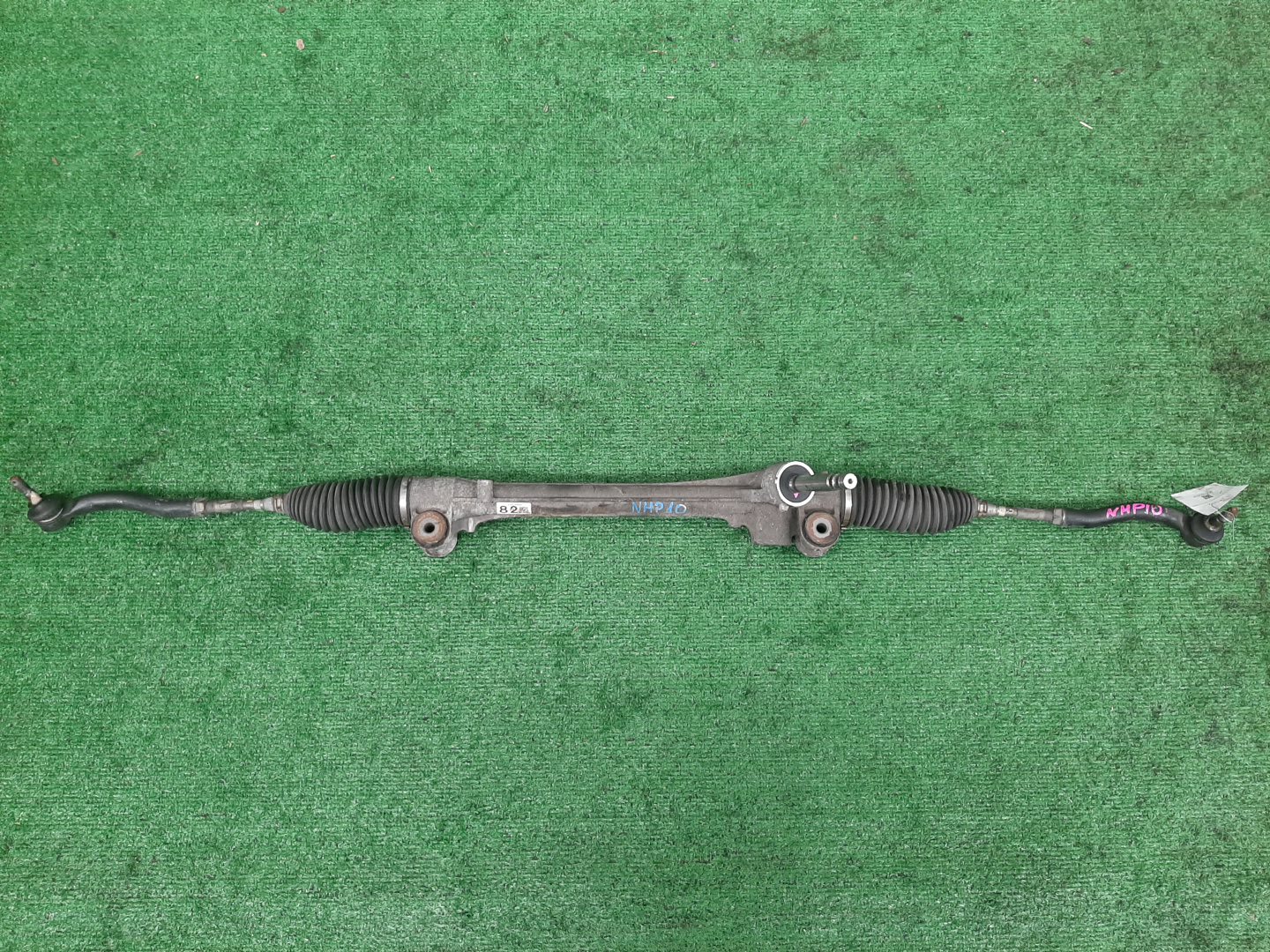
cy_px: 476
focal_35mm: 26
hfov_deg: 67.3
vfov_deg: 53.1
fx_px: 954
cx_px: 635
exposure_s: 1/50
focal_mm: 3.93
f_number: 1.7
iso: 98
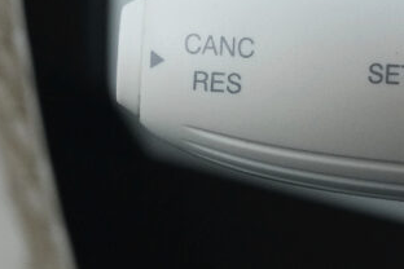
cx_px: 458
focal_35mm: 223
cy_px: 83
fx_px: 2502
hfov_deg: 9.1
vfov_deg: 6.2
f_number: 8
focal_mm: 45
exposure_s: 1/160
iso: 2000
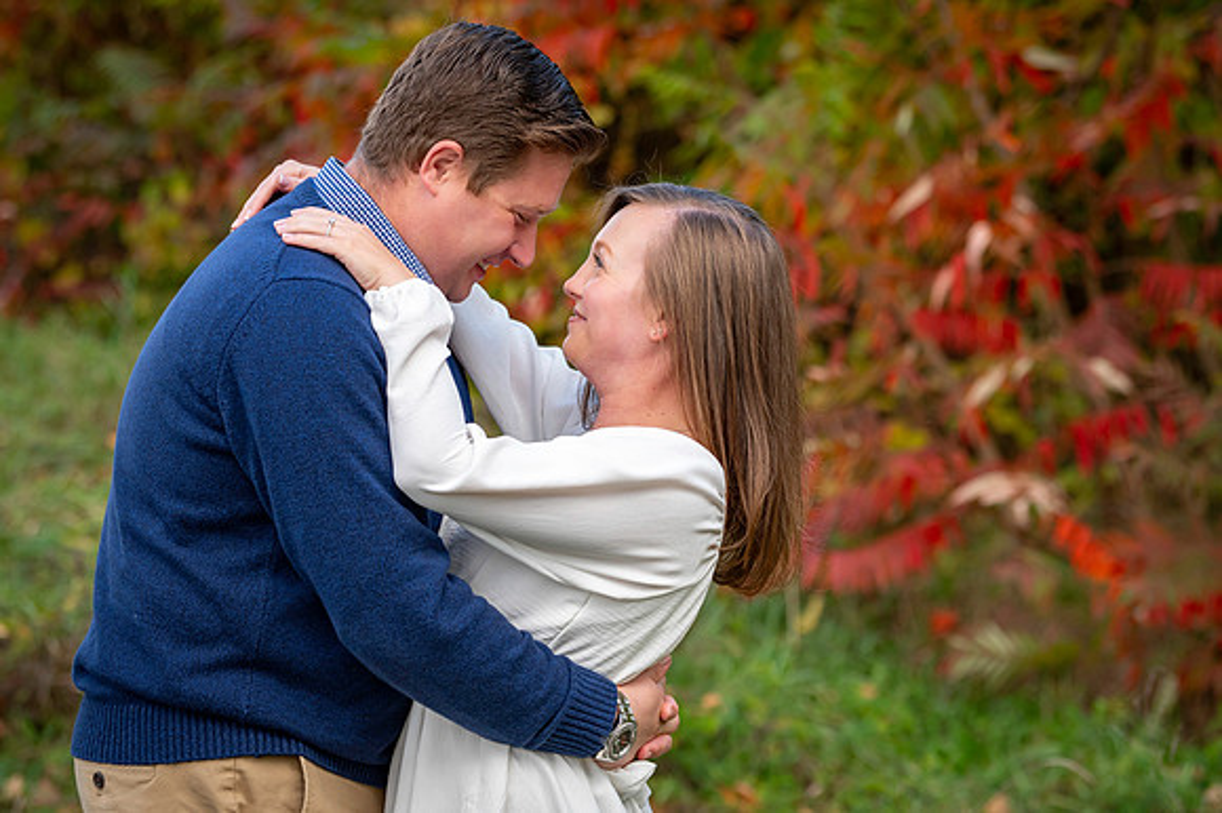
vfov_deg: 12.2
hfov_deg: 18.2
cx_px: 611
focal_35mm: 112
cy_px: 406
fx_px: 3809
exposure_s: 1/1600
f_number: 4.5
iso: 1250
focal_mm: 110
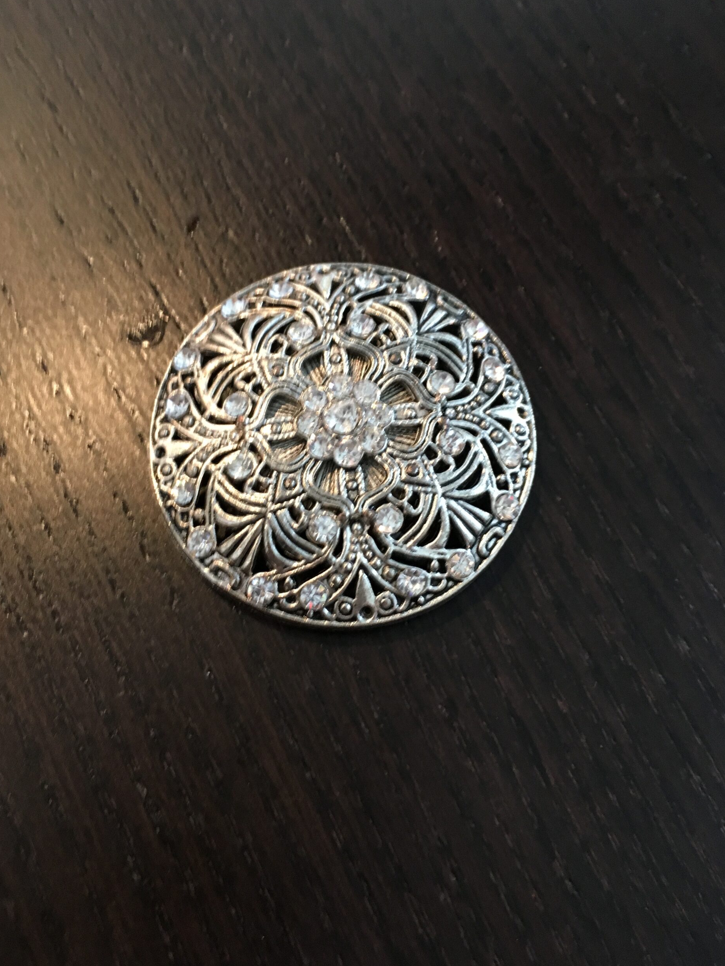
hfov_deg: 46.8
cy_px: 479
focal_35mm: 30
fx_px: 838
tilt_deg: -74.5
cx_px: 354
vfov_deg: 60.0
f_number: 2.2
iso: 200
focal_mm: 4.15
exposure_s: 1/20
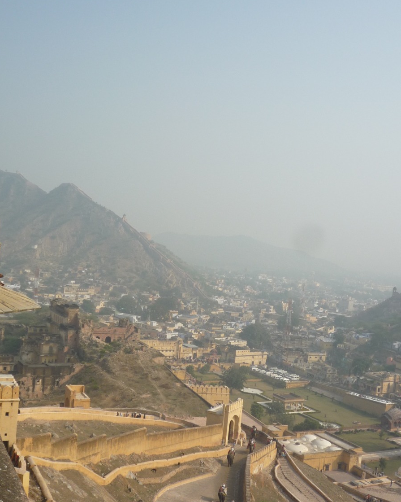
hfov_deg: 33.4
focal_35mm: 45
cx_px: 200
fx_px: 668
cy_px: 266
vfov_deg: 41.1
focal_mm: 6.3
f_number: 5
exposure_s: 1/800
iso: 100
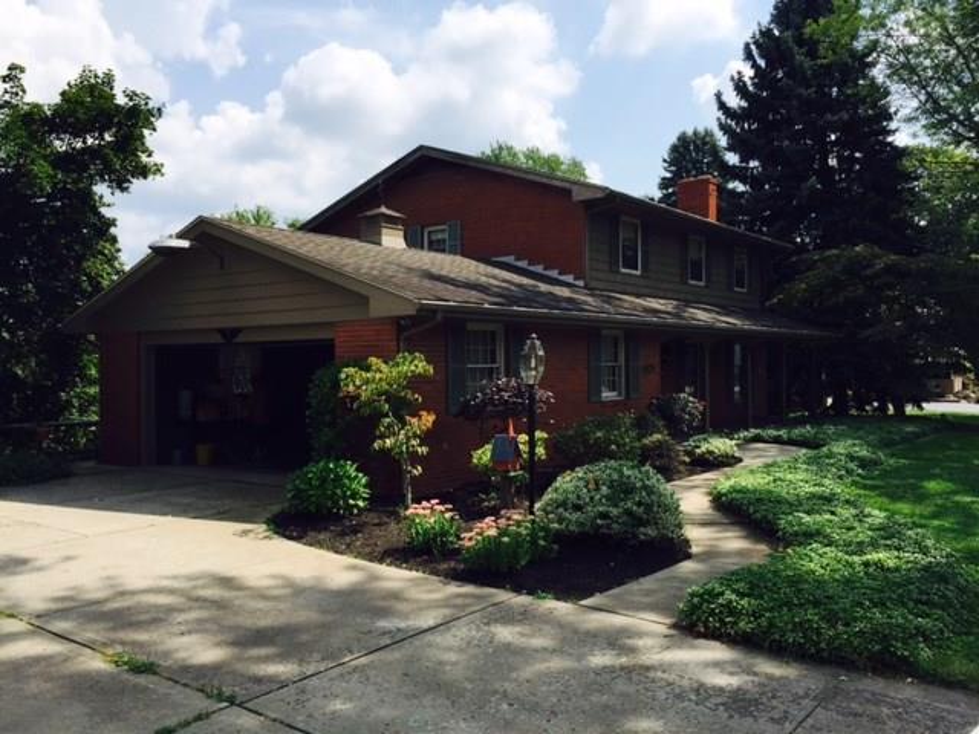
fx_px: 820
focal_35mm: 29
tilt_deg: +0.0
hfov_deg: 61.7
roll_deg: -0.3
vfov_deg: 48.2
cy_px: 367
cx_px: 490
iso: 32
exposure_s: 1/2083
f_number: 2.2
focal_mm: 4.15
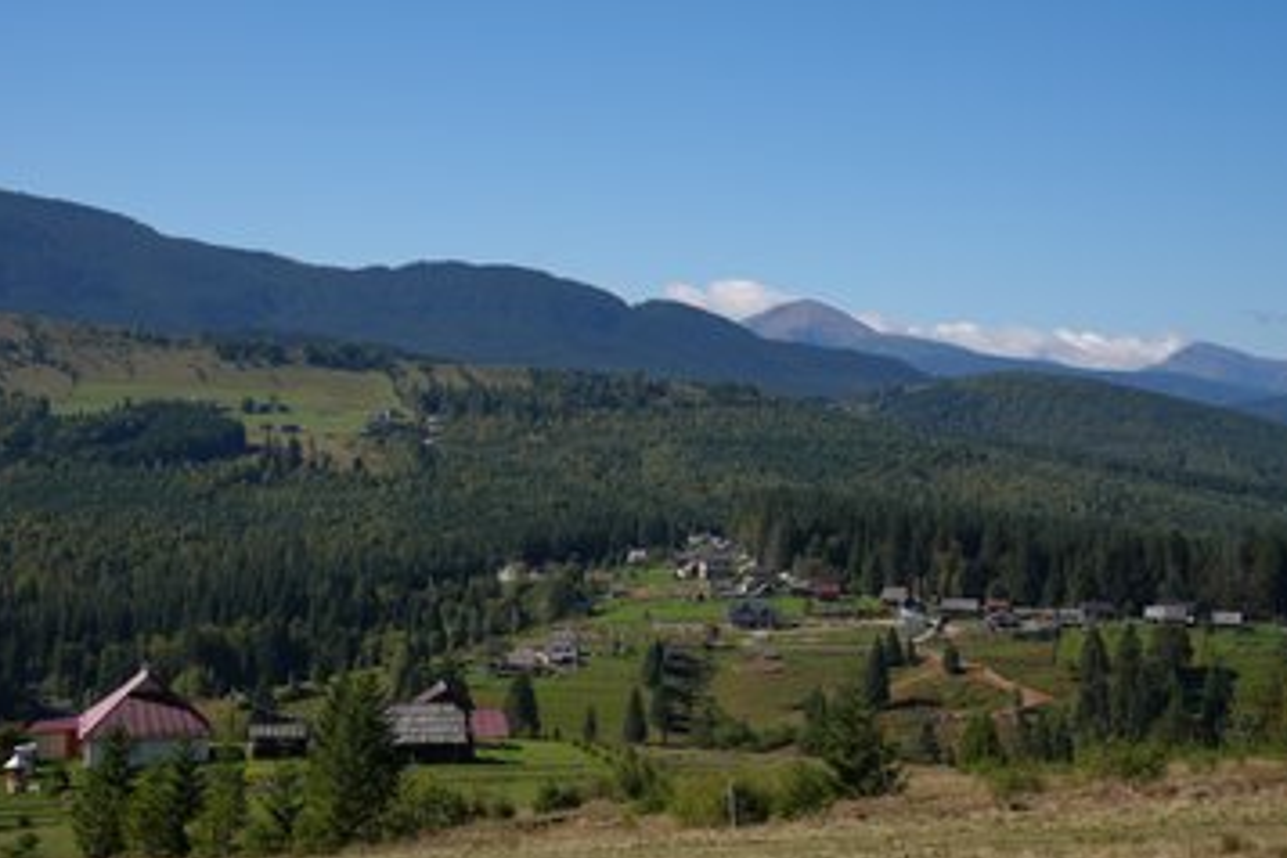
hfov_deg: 35.6
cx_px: 620
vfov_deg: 24.2
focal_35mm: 56
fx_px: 2002
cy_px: 445
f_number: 5.6
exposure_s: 1/640
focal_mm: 50
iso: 100
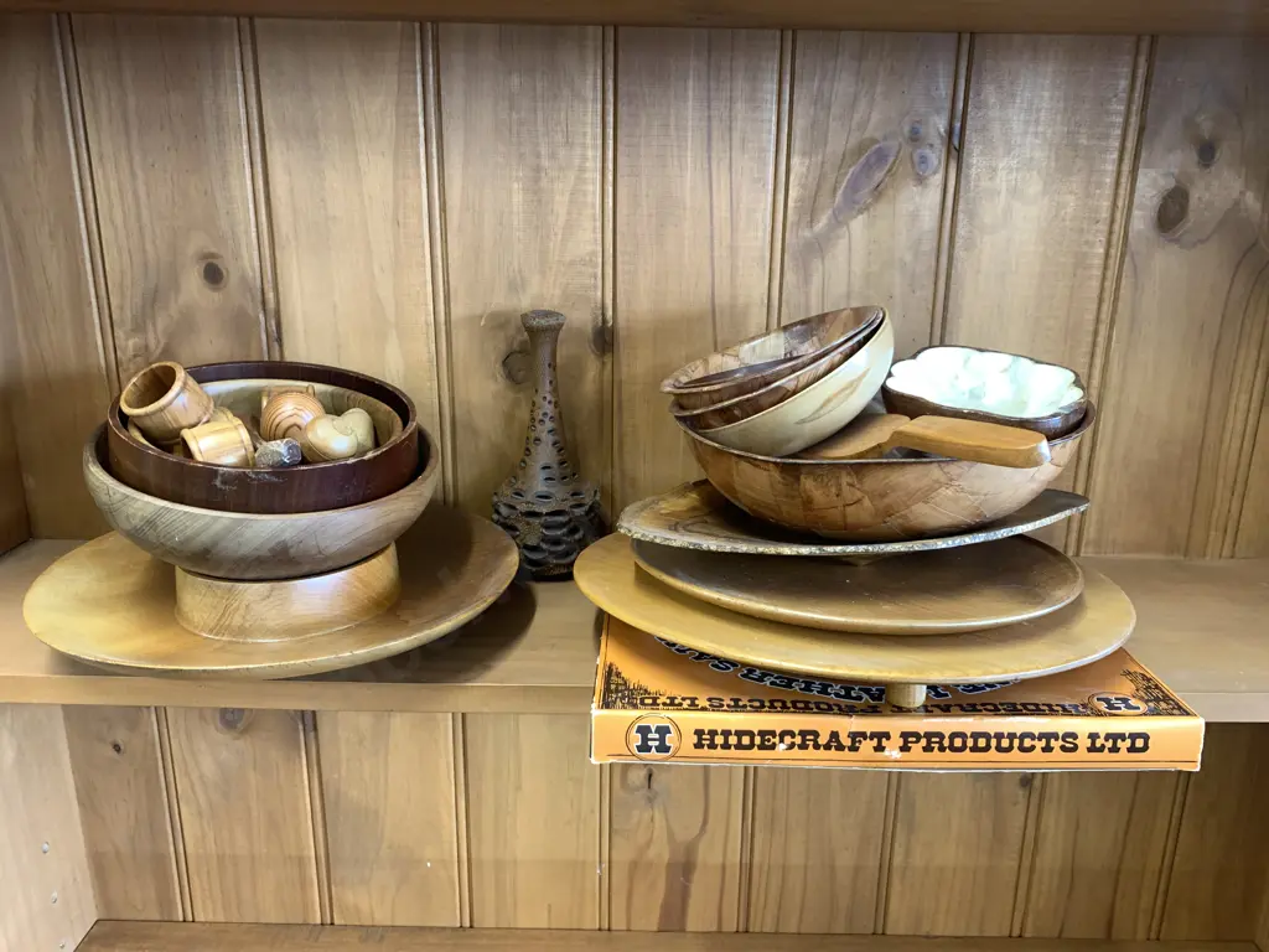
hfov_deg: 67.3
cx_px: 634
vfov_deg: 53.1
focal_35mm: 26
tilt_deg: -16.3
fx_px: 953
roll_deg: -3.3
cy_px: 476
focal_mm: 4.25
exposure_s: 1/50
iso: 160
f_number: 1.8
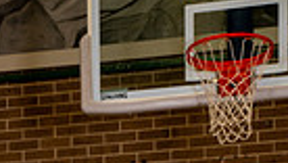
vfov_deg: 7.5
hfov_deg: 14.2
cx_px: 40
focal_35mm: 150
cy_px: 424
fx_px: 1147
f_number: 7.1
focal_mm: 44
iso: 800
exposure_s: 1/320
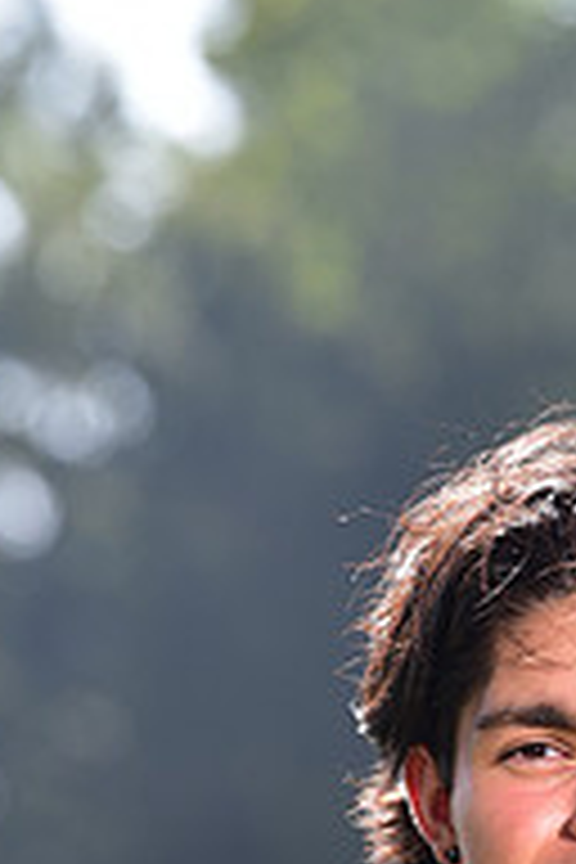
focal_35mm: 530
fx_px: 12719
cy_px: 1184
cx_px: 695
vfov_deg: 3.9
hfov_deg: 2.6
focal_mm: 175
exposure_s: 1/250
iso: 100
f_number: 5
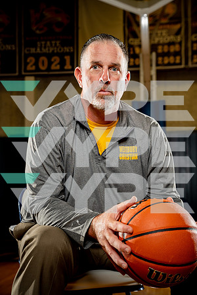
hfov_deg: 25.5
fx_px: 435
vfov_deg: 37.5
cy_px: 148
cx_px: 98
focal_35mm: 53
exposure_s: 1/250
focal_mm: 53
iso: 400
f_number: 4.5
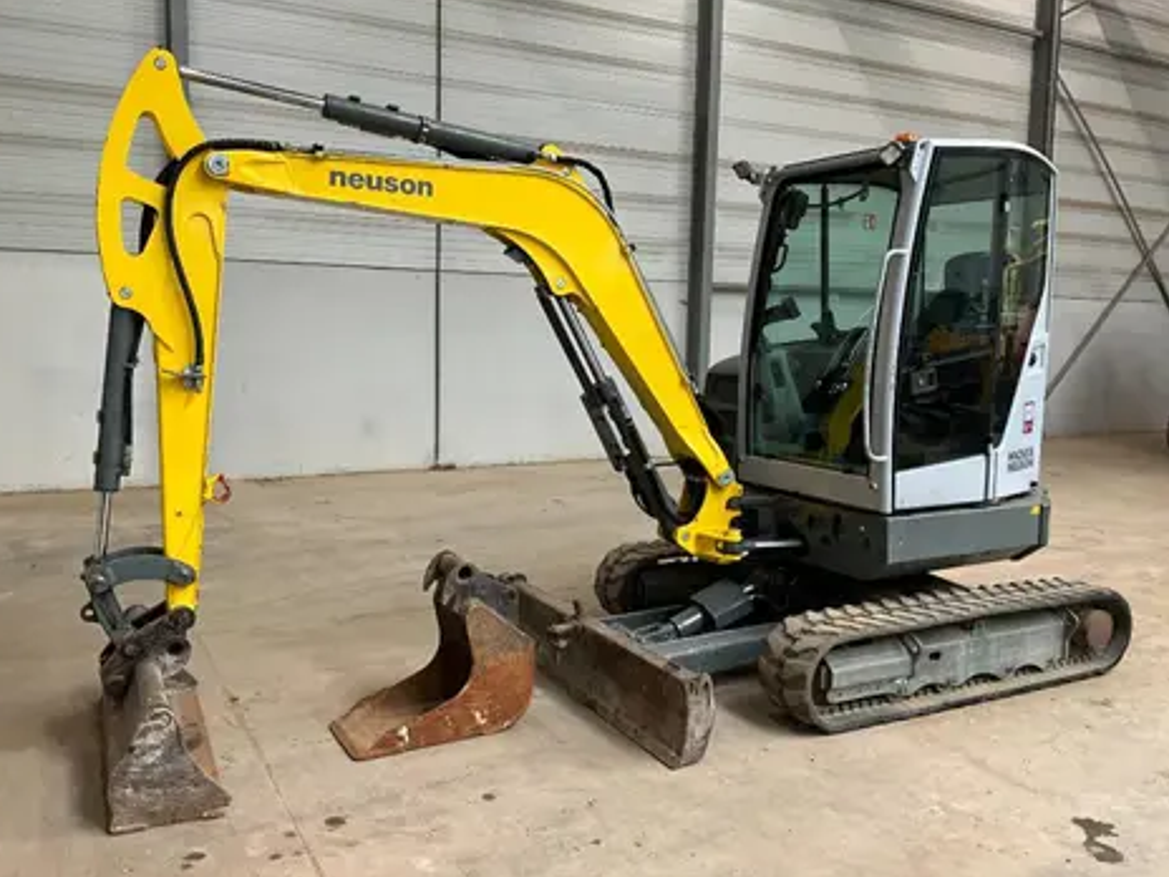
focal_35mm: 30
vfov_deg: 46.8
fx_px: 1013
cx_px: 567
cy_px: 433
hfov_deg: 60.0
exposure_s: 1/60
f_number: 1.8
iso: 80
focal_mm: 3
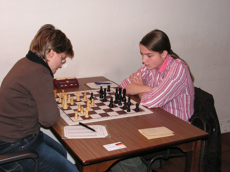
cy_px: 86
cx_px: 115
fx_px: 319
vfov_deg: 30.3
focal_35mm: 48
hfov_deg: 39.7
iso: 200
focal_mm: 8.1
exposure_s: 1/40
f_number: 3.2
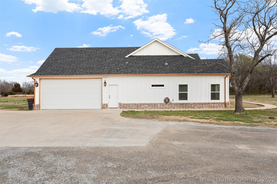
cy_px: 92
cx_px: 138
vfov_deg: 58.3
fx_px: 165
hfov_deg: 79.9
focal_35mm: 22
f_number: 8
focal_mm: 21.5
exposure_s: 1/160
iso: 160
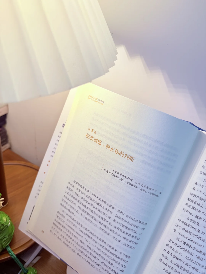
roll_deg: -11.1
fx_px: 190
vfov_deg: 71.6
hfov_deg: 56.8
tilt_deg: -37.4
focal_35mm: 24
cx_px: 103
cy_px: 137
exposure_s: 1/100
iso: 160
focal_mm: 6.76
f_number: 1.78
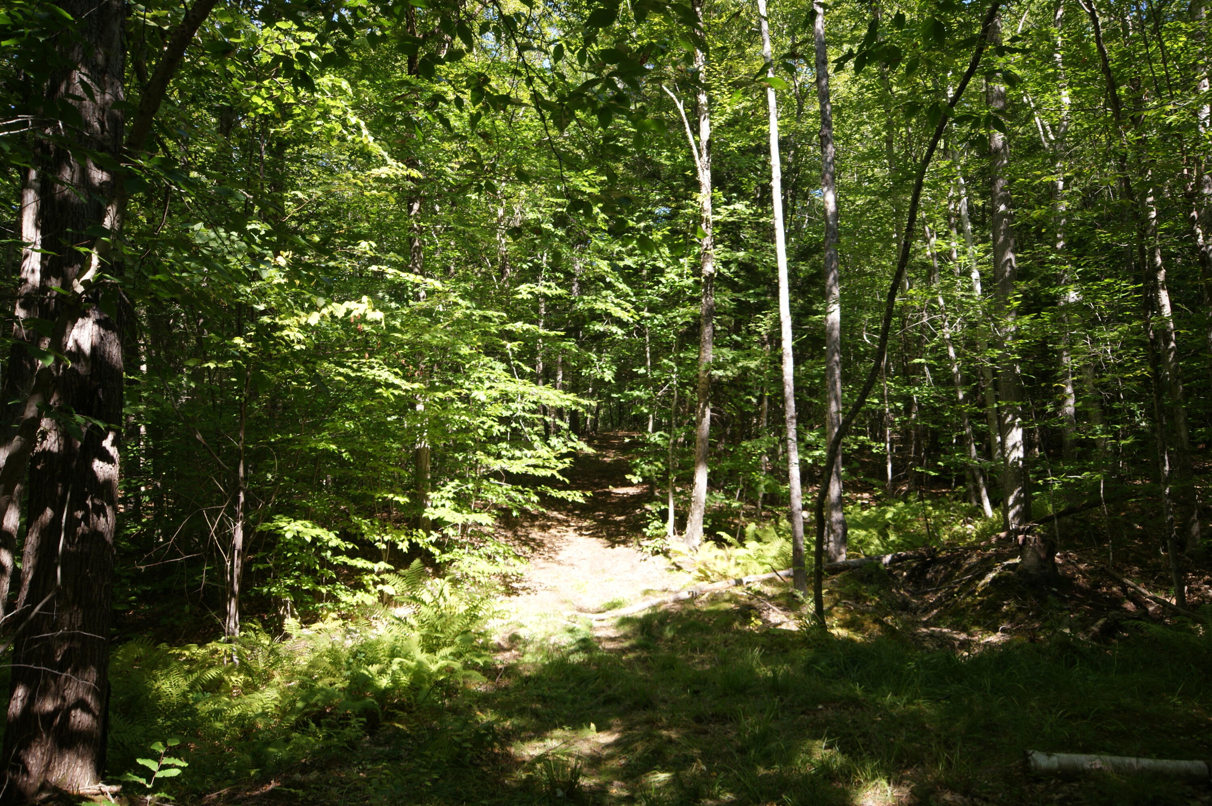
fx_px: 1009
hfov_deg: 62.0
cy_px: 403
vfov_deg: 43.6
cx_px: 606
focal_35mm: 30
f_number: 7.1
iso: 100
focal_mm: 20
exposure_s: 1/40
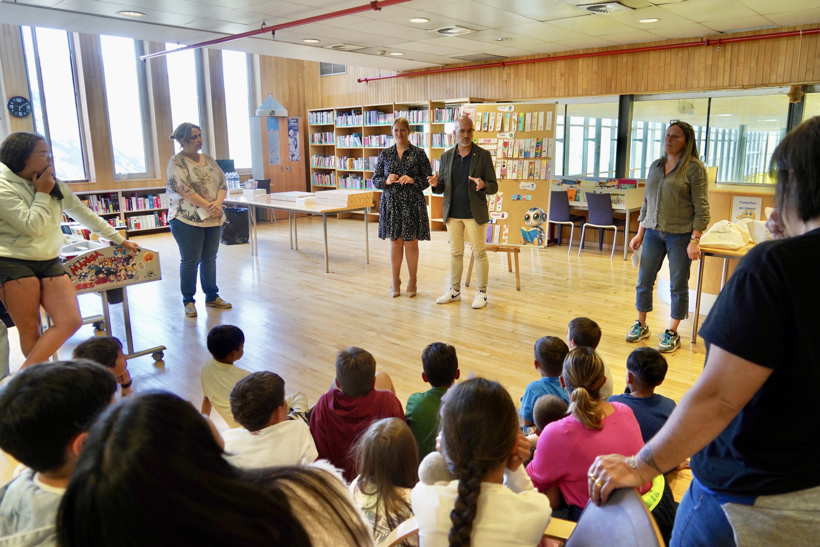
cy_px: 274
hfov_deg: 73.7
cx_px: 410
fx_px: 547
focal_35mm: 24
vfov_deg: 53.1
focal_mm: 24
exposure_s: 1/160
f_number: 4
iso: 1250
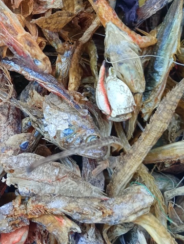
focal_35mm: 58
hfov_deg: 23.9
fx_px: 411
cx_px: -8
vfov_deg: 32.9
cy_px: 79
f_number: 1.8
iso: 2265
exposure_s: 1/100
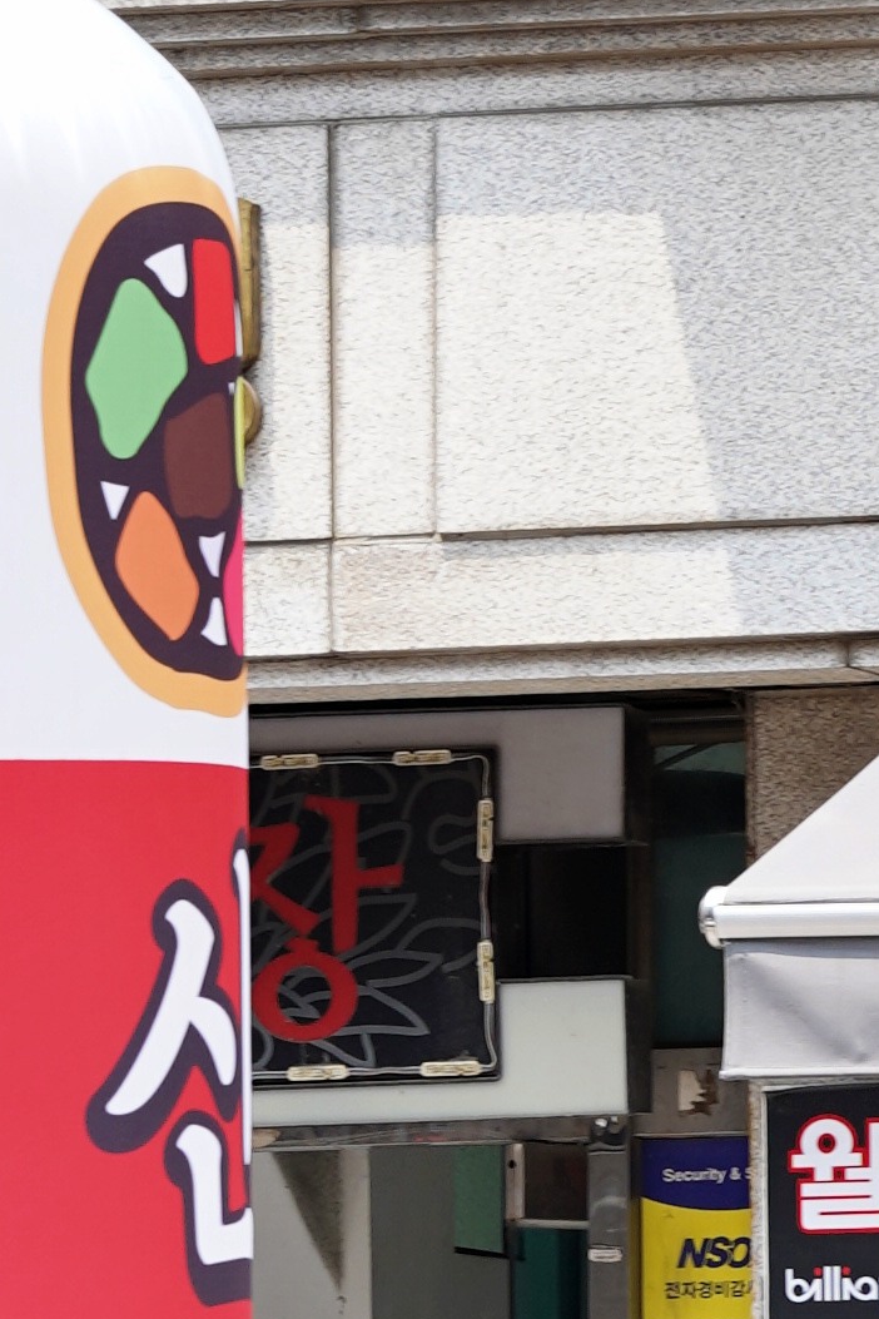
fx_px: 12525
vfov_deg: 6.0
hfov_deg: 4.0
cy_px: 824
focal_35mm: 342
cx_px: 1573
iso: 125
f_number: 5.6
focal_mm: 60
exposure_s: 1/160
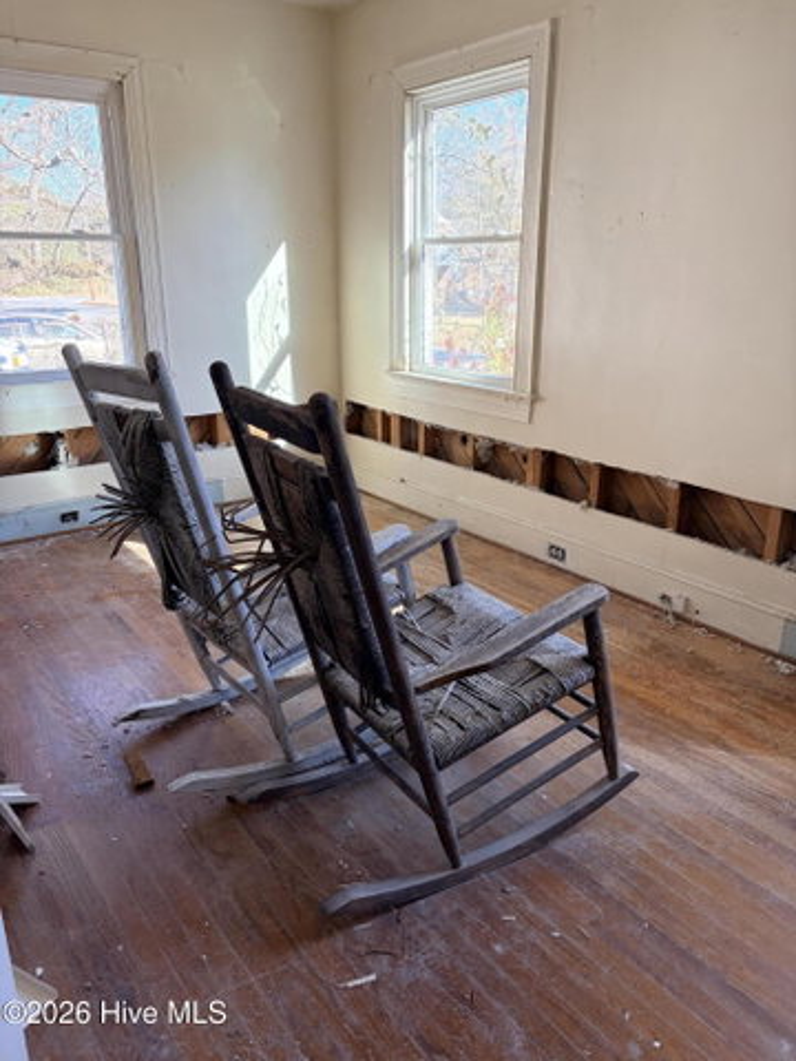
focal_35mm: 26
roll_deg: -0.8
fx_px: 797
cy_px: 530
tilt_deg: -17.9
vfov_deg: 67.3
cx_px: 398
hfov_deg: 53.1
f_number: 1.6
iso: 125
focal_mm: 5.96
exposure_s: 1/164
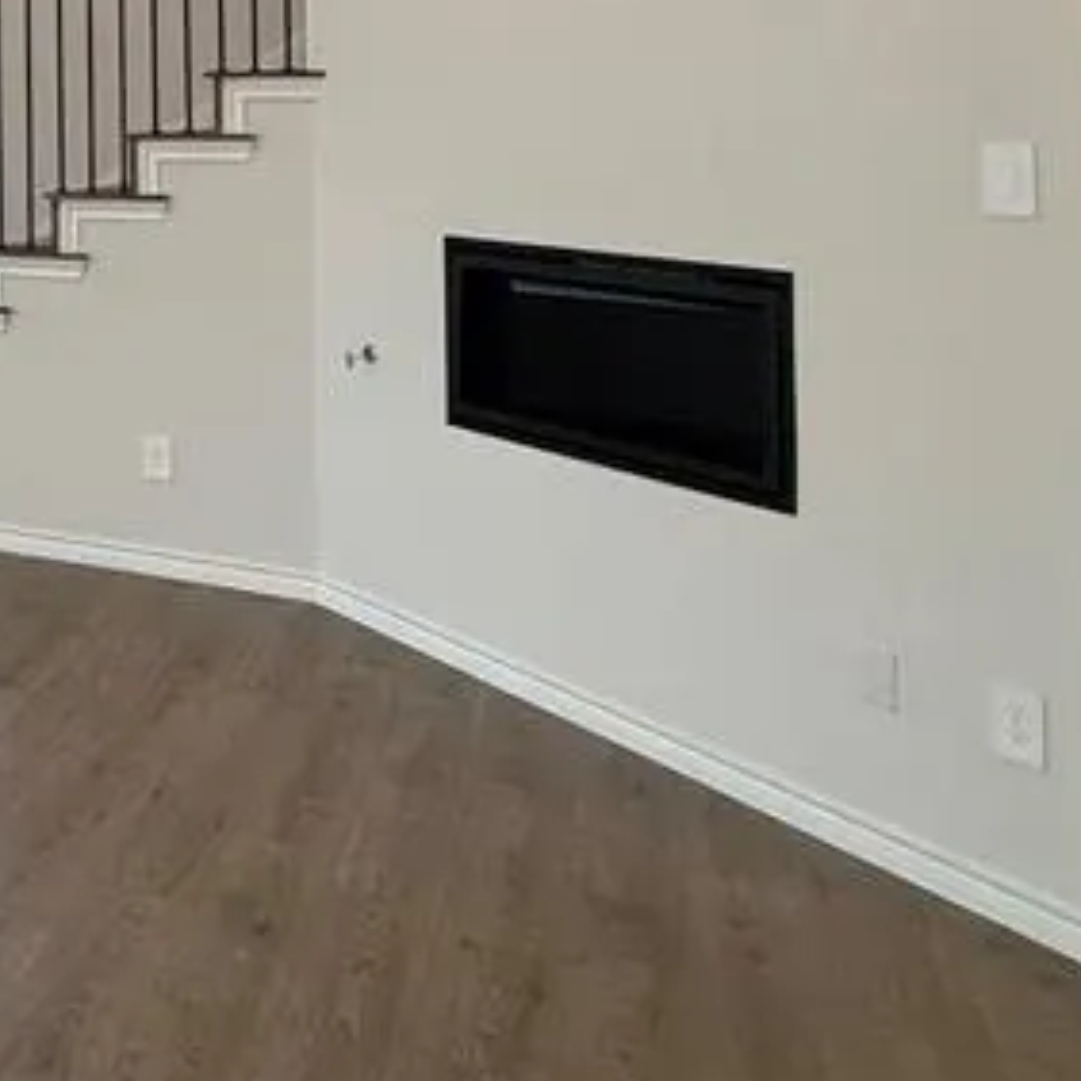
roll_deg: -0.2
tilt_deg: +1.6
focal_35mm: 45
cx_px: -410
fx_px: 1590
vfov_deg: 34.8
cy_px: 58
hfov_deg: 28.7
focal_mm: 2.22
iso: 250
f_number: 2.2
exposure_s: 1/120
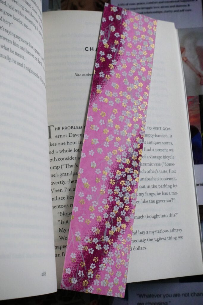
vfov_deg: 31.4
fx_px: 541
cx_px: 102
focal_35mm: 64
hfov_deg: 21.2
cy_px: 152
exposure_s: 1/125
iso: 3200
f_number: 5.6
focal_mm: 23.64
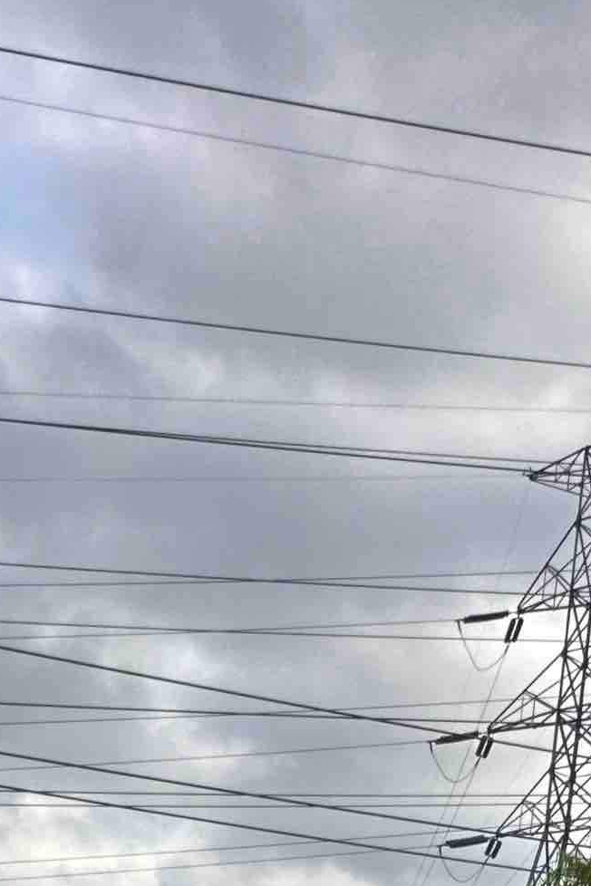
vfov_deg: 19.7
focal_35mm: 60
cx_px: -20
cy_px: 1737
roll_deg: +0.9
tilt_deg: -21.7
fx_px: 1477
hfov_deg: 21.7
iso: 40
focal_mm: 2.22
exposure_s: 1/556
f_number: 2.2
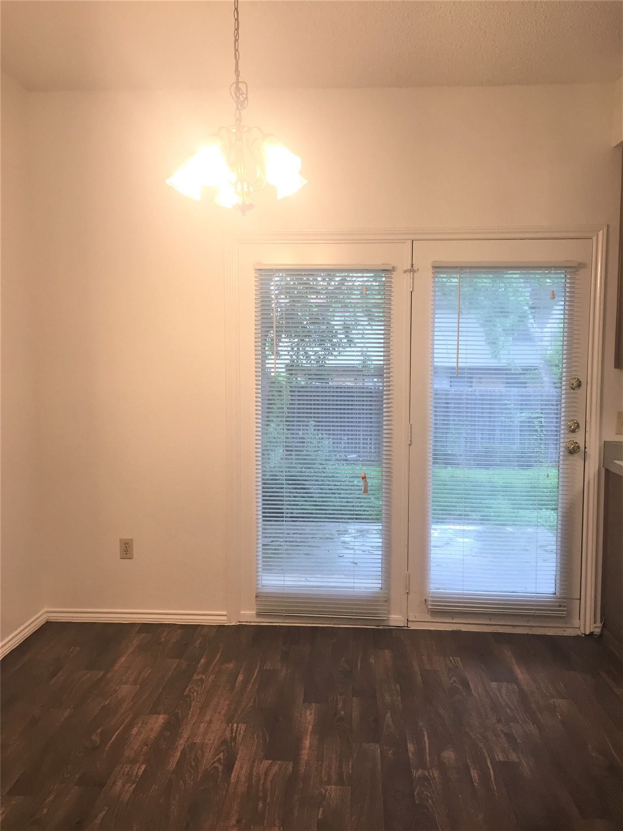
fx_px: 696
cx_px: 312
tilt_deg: -0.4
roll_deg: +0.0
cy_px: 416
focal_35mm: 29
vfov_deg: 61.7
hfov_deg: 48.2
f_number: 2.2
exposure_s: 1/30
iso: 32
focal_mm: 4.15
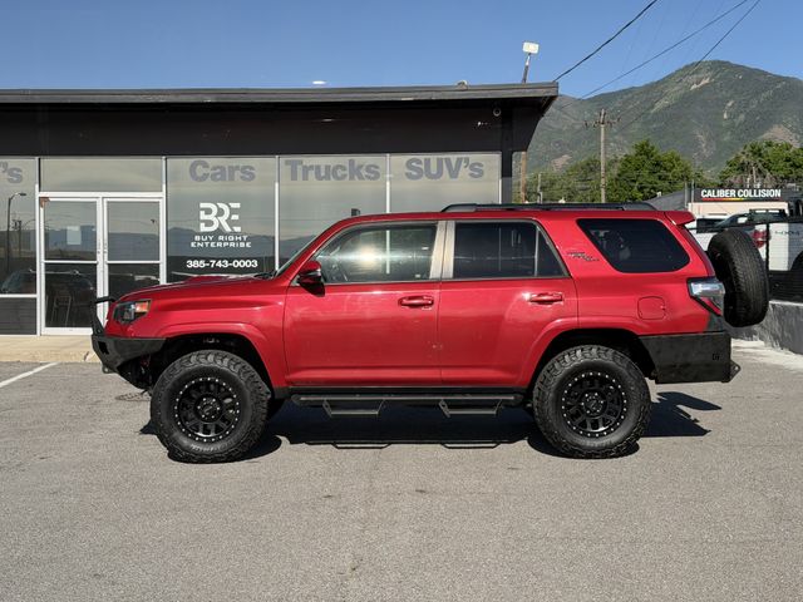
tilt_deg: -1.5
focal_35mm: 48
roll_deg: +0.3
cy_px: 301
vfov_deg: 30.3
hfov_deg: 39.7
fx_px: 1113
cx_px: 402
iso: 80
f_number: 1.78
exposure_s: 1/2208
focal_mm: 6.76
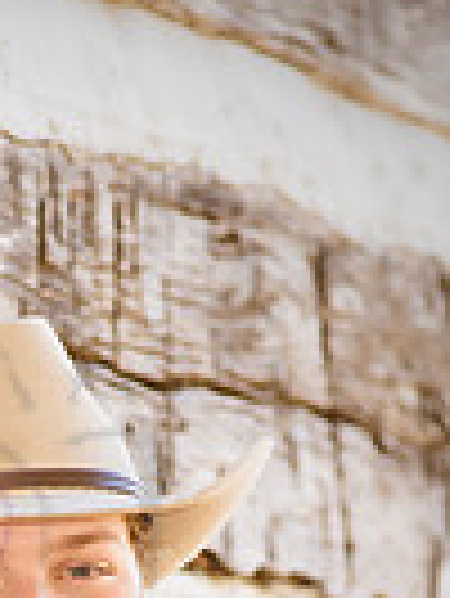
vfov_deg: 4.5
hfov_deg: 3.4
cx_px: -36
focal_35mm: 439
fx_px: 7597
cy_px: 944
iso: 800
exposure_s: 1/500
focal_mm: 135
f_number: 4.5
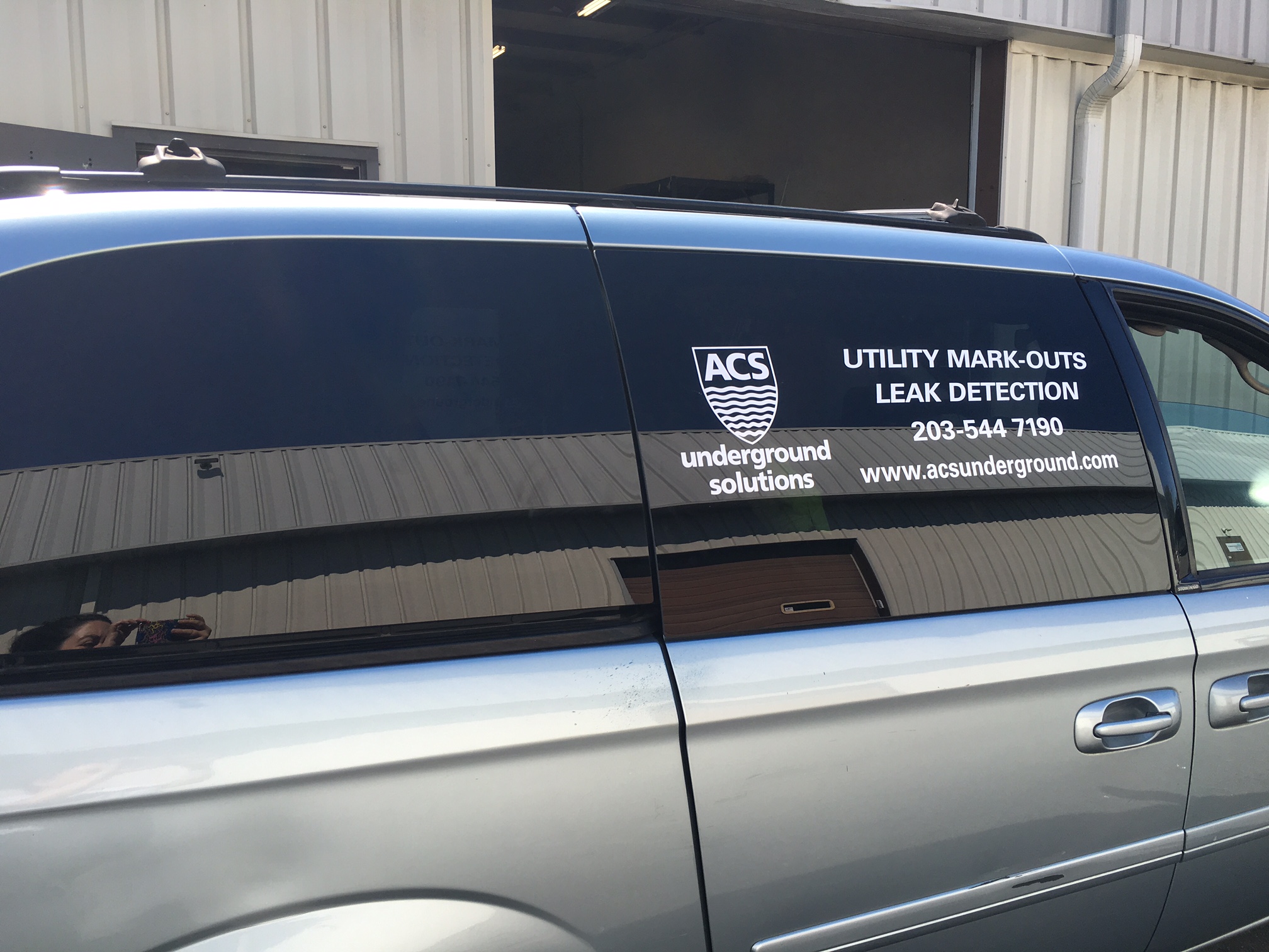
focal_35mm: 29
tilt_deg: -5.9
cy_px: 476
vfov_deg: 48.2
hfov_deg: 61.7
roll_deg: -0.2
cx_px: 634
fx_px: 1063
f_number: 2.2
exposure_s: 1/519
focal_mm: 4.15
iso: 25
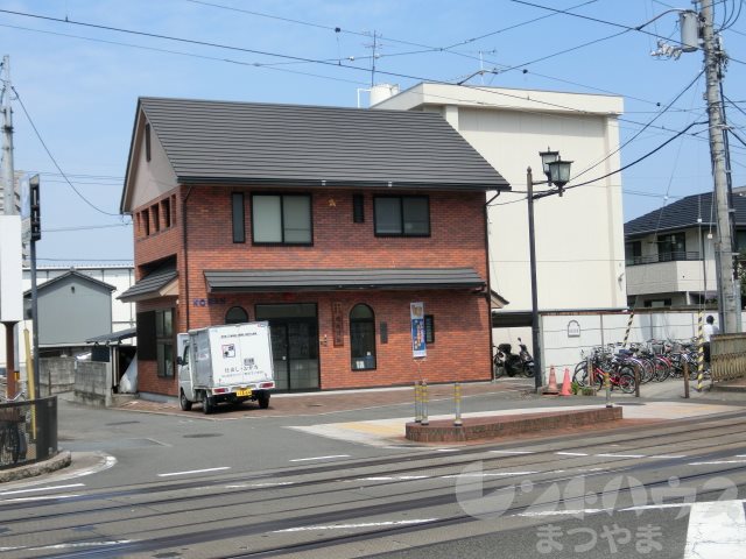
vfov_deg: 29.1
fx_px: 1078
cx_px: 373
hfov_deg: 38.2
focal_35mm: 50
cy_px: 280
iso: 80
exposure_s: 1/500
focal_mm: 9.16
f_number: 4.3
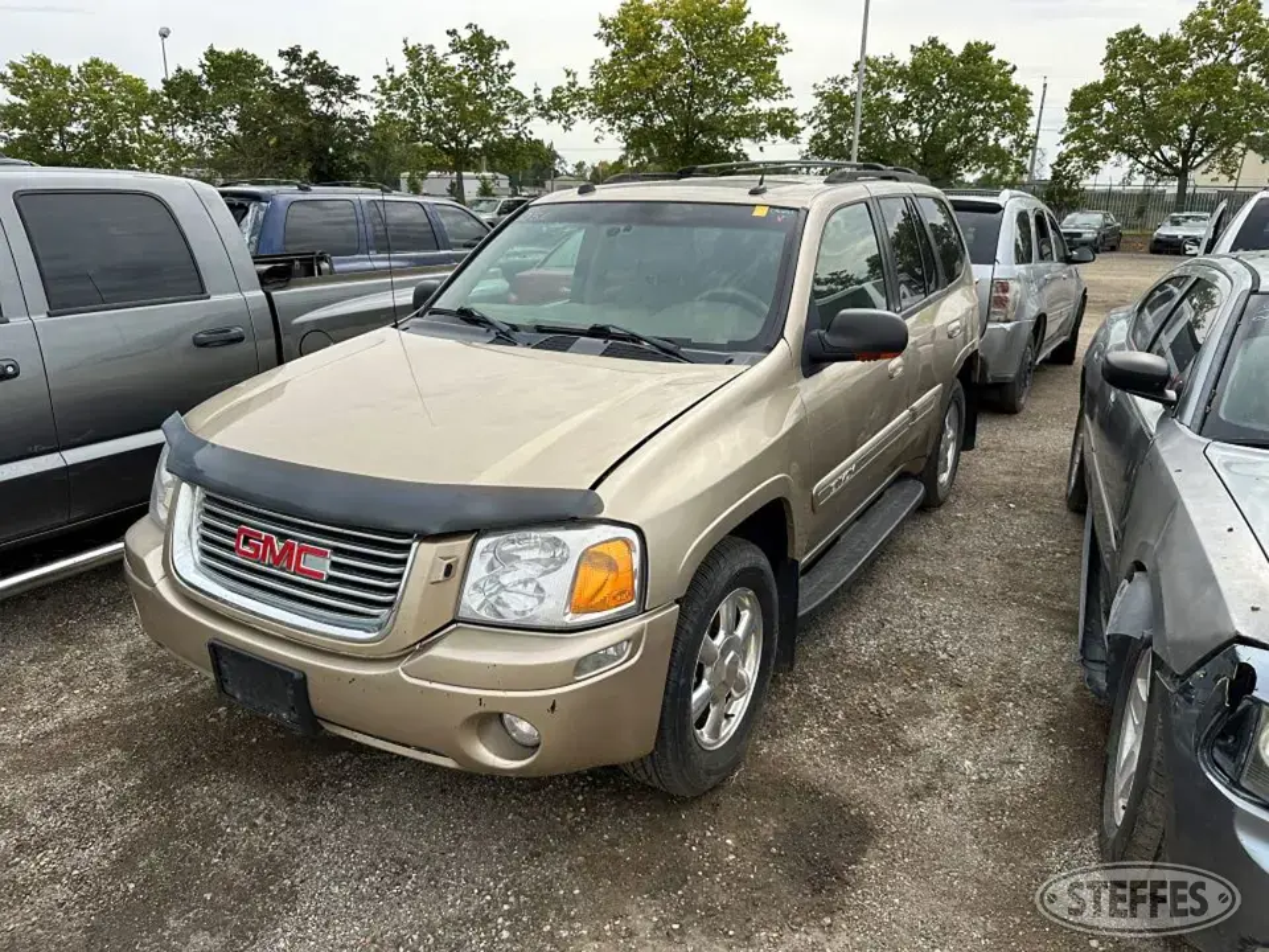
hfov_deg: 71.6
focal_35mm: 24
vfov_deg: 56.8
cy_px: 476
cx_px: 634
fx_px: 880
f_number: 1.78
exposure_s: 1/2591
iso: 80
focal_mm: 6.86
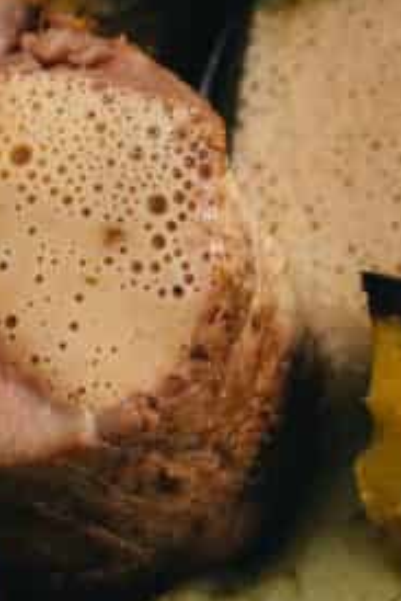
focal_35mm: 147
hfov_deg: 9.3
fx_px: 2453
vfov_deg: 13.7
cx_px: 226
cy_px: -59
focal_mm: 35
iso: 640
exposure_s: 1/250
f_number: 8
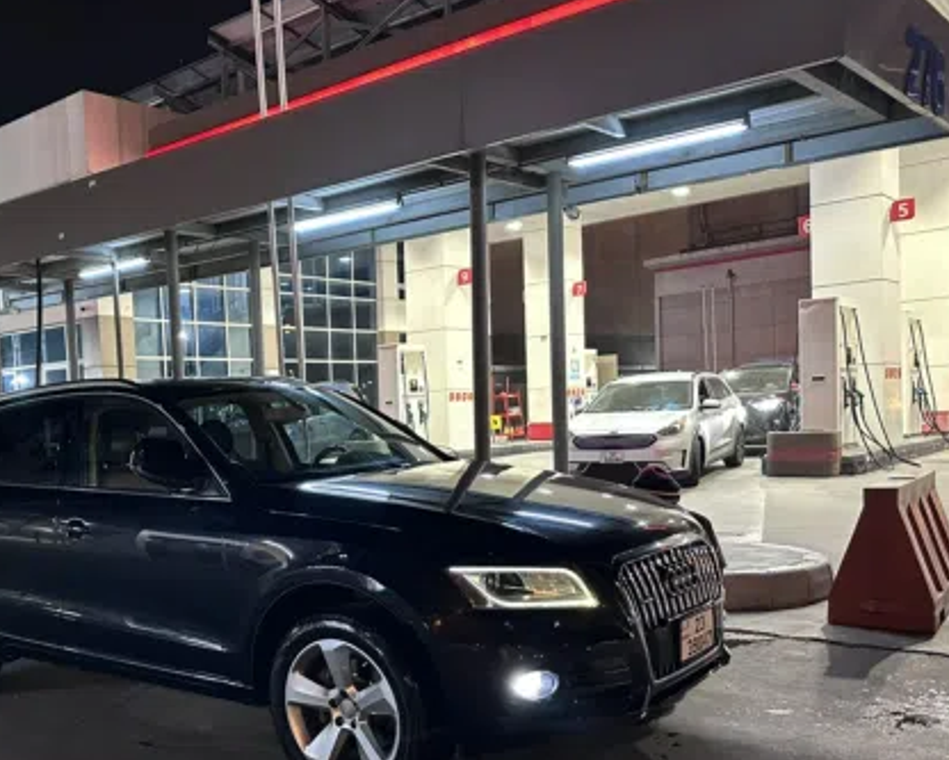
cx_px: 267
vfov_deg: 40.7
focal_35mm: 36
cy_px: 498
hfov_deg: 48.8
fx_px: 1011
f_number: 1.78
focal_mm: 6.86
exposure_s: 1/33
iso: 640
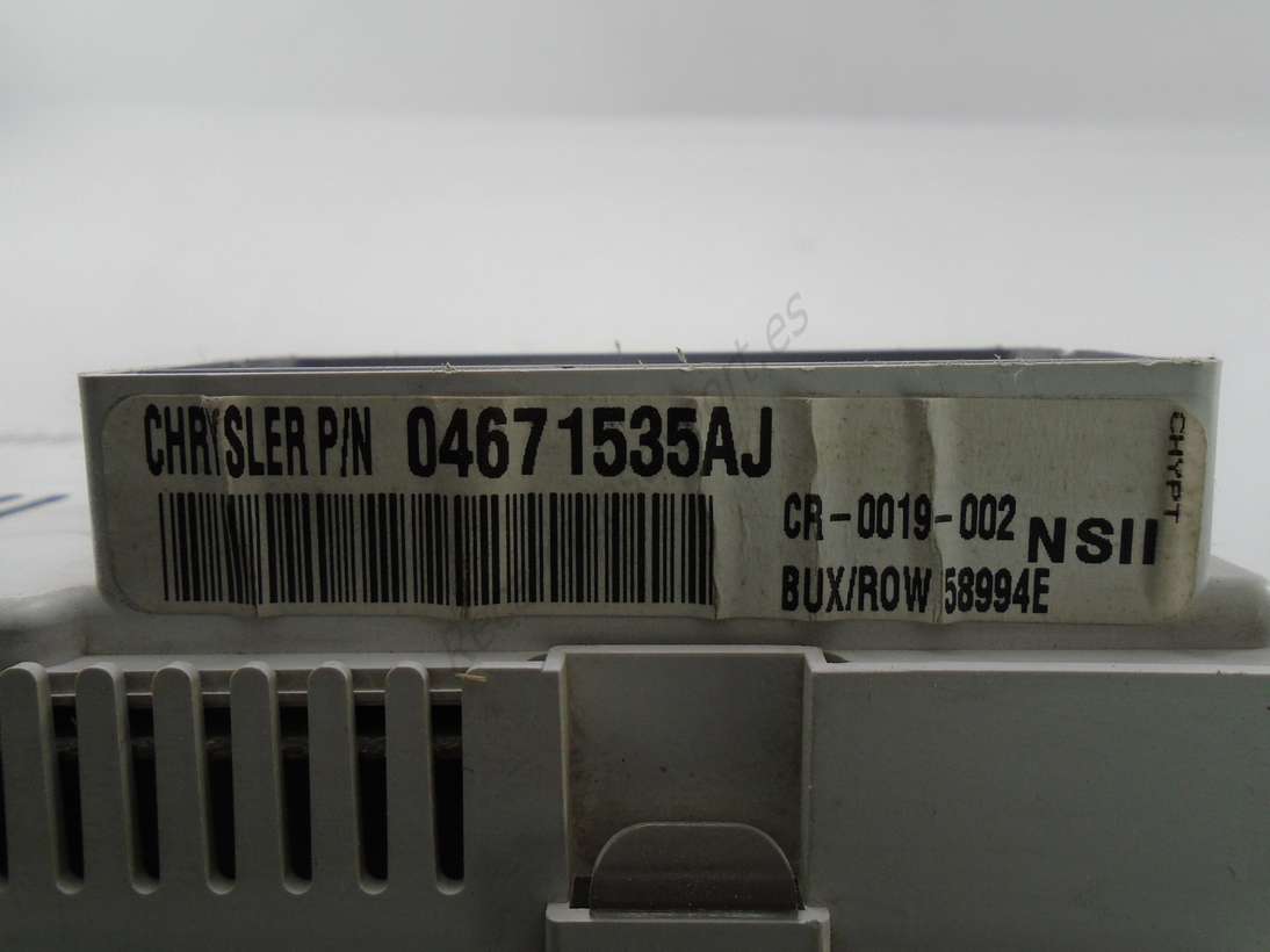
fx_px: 954
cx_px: 635
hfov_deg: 67.3
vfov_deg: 53.0
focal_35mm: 26
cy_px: 476
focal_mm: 4.6
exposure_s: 1/125
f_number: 3.2
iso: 100
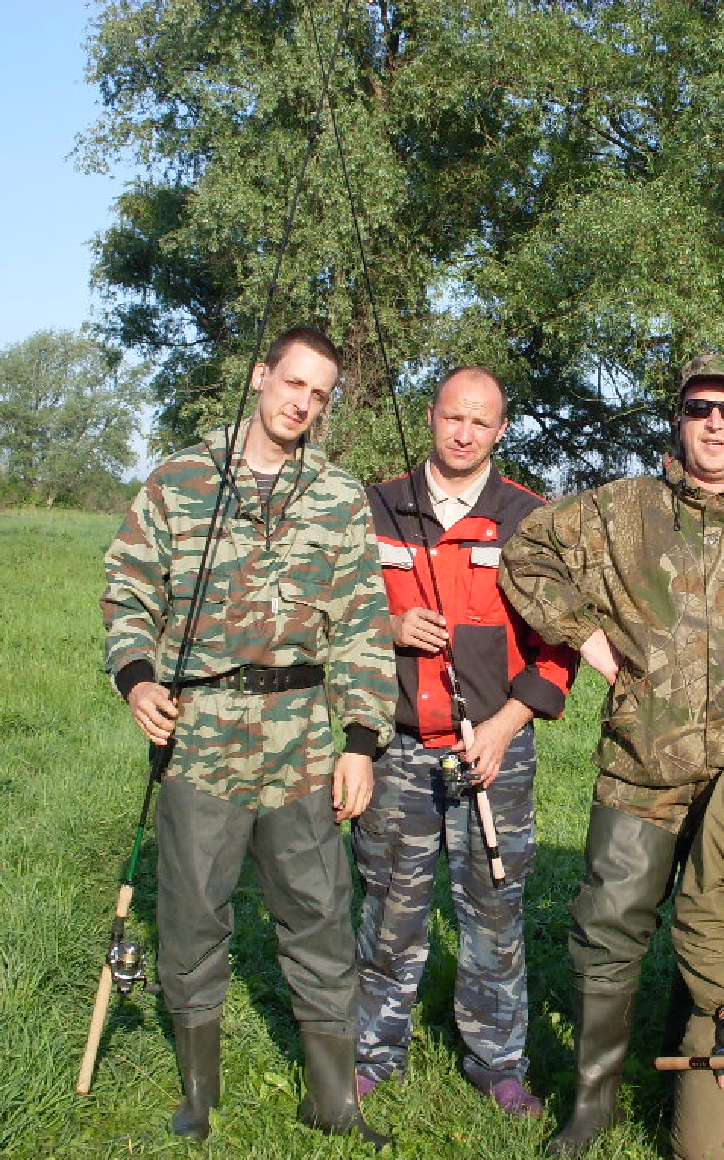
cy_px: 580
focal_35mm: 54
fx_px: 1706
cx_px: 604
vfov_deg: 37.5
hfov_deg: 23.5
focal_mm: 6.3
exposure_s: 1/125
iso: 80
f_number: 8.4
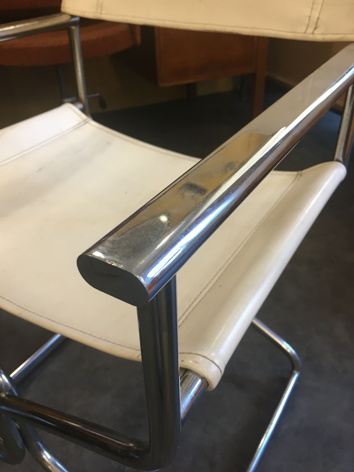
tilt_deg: -34.7
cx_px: 177
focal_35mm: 29
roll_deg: +1.5
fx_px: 395
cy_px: 236
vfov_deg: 61.7
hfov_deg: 48.2
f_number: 2.2
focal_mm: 4.15
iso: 100
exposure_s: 1/33
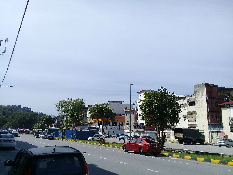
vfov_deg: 45.4
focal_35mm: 31
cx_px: 116
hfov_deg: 58.4
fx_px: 209
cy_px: 88
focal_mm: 3.3
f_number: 2.2
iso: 50
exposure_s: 1/1969
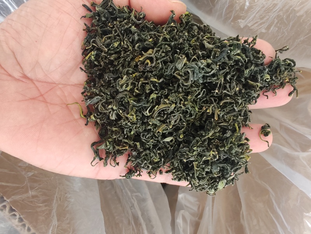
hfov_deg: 65.3
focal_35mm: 27
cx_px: 156
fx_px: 243
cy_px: 117
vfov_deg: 51.4
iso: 320
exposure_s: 1/33
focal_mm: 1.96
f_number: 2.2
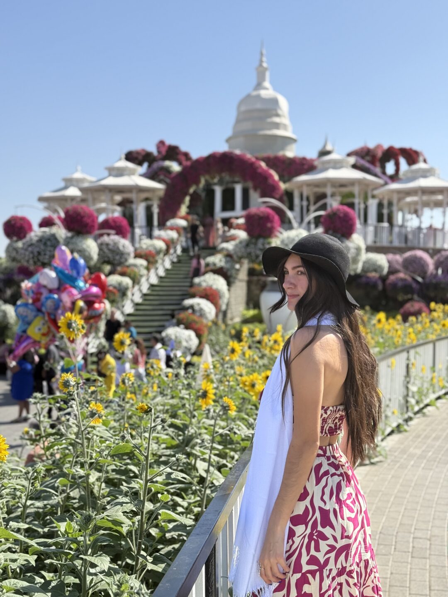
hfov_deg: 30.3
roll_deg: +0.2
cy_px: 298
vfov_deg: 39.7
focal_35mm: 48
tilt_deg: +0.5
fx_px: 828
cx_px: 224
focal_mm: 6.76
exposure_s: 1/4329
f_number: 1.78
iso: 100
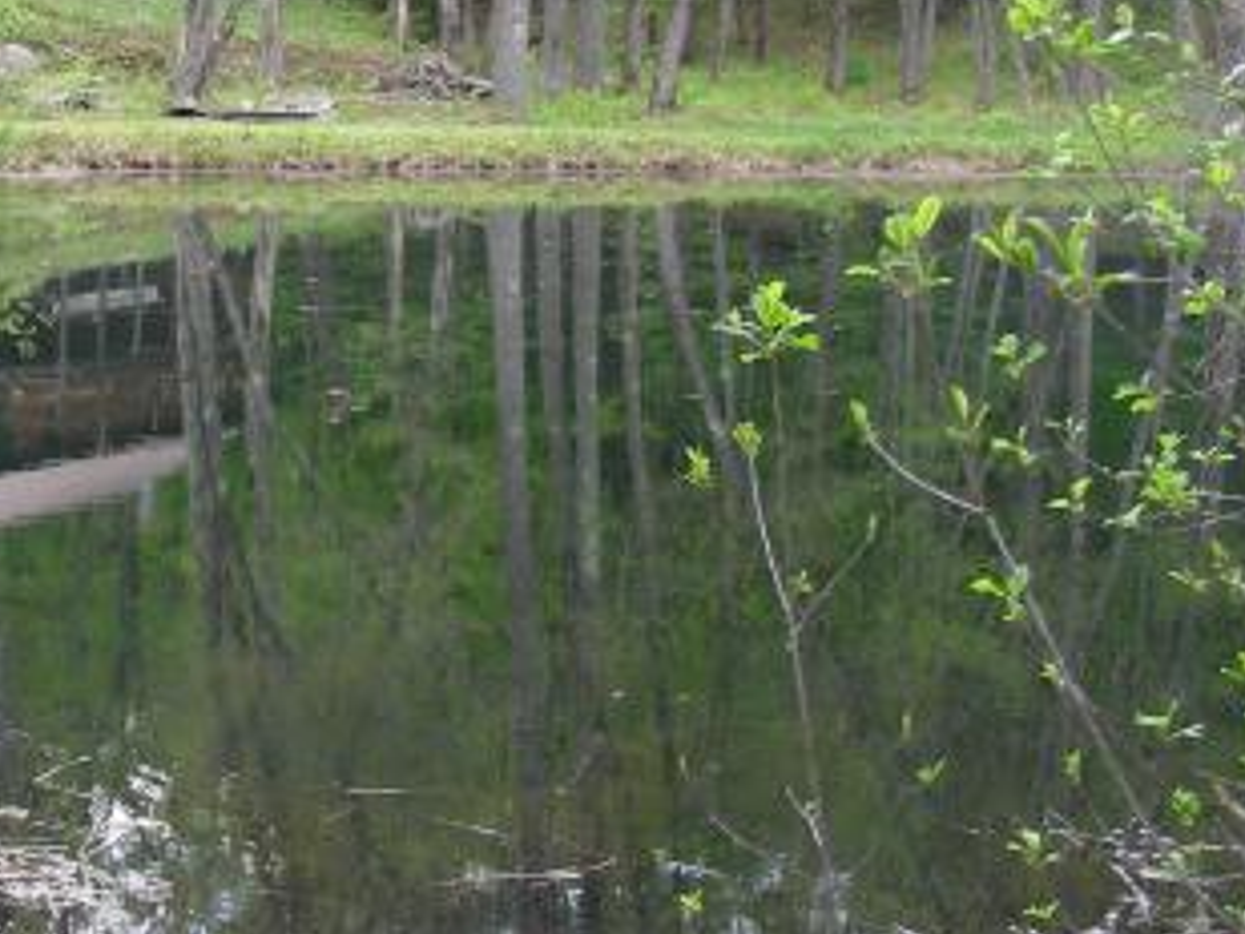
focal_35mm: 77
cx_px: 262
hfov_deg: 24.9
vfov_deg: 18.8
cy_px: 81
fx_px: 2770
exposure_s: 1/55.8
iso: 50
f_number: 3.5
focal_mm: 6.8
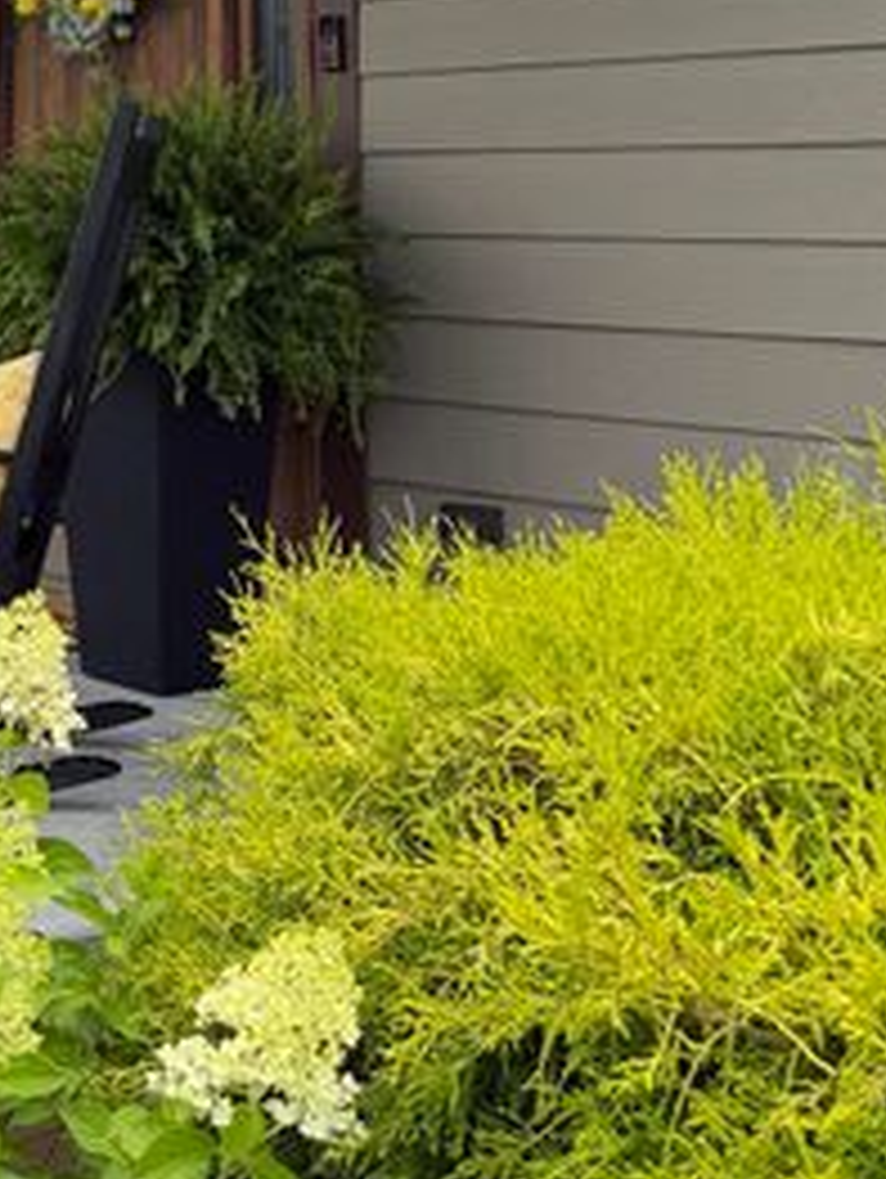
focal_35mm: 61
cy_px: -182
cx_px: -49
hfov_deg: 22.9
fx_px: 2078
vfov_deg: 28.2
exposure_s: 1/2801
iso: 100
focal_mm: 6.76
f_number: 1.78
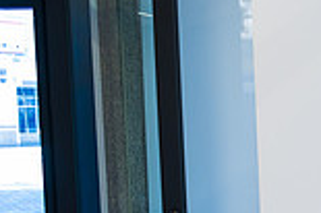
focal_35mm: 97
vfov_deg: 13.9
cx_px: 563
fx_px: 864
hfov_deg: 17.4
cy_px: 201
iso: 1600
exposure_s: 1/200
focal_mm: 26
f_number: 4
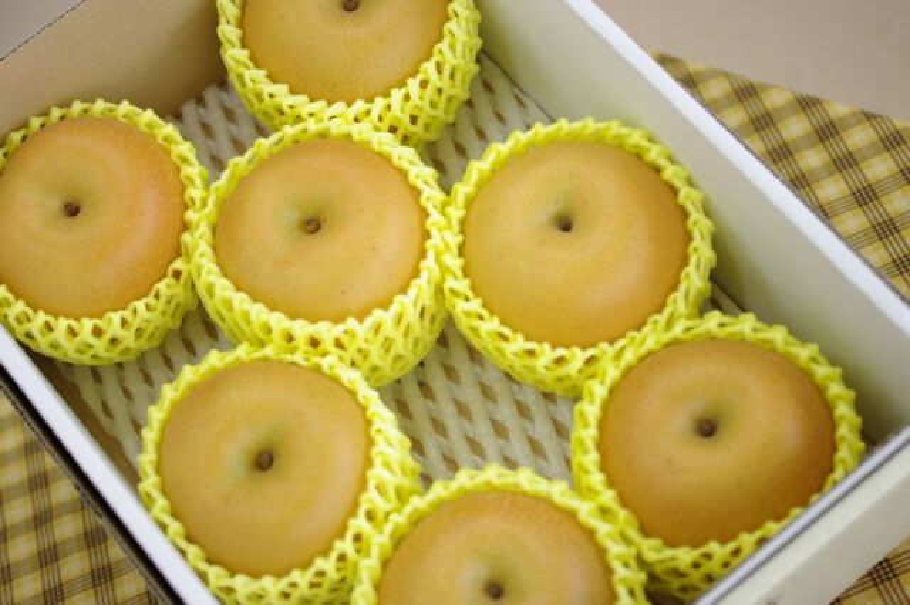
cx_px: 455
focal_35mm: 75
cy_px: 302
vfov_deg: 18.2
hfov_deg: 27.0
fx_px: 1895
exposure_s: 1/60
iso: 200
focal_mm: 50
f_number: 2.8
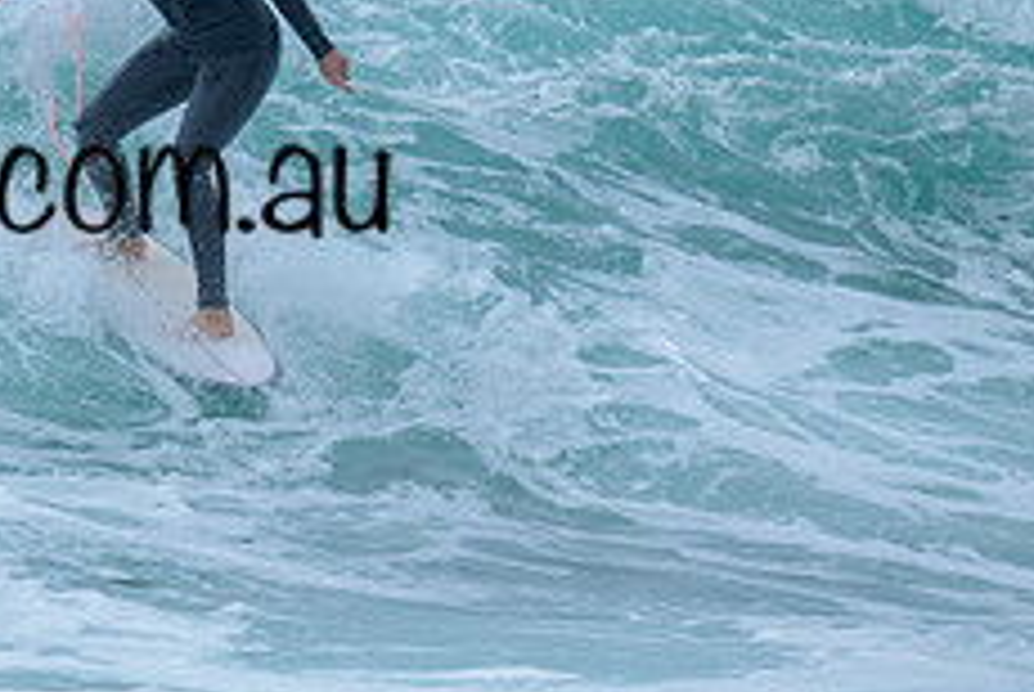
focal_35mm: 2065
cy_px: 128
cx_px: -85
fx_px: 59386
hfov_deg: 1.0
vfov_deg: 0.7
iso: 250
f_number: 6.3
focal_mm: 800
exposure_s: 1/2000
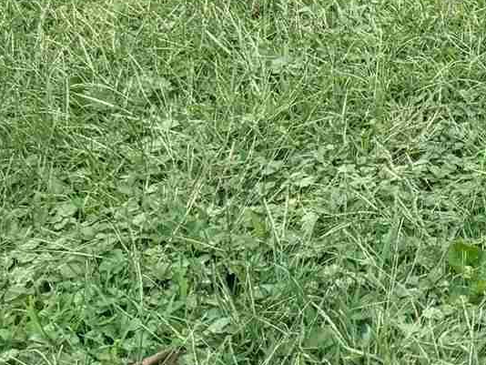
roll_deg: -0.5
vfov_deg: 9.2
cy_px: -623
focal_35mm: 138
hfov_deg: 11.4
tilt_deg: -7.5
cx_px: 1235
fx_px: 1938
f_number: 1.78
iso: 100
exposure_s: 1/1585
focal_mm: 6.76
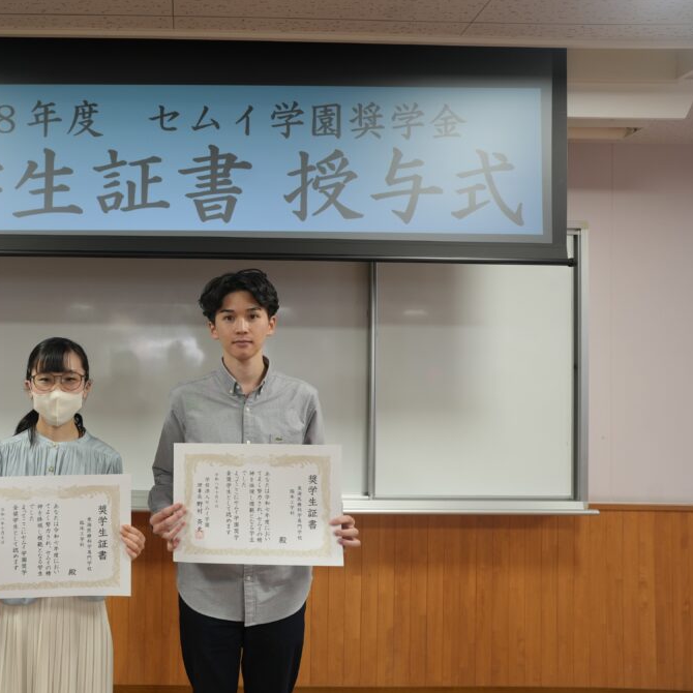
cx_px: 186
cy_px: 348
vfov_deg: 60.9
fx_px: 589
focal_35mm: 26
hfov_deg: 58.3
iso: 320
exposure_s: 1/160
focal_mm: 20
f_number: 4
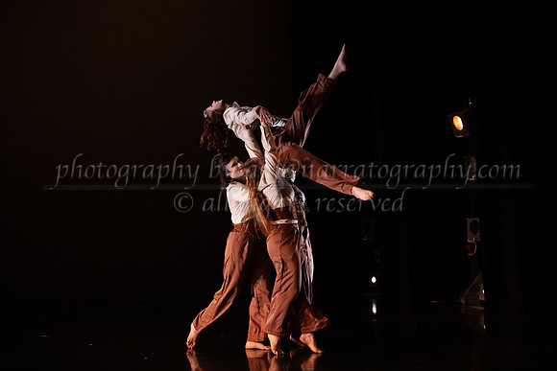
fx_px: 1282
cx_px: 308
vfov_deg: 16.5
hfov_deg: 24.5
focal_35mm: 83
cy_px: 166
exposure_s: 1/400
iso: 4000
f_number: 4
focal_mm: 75
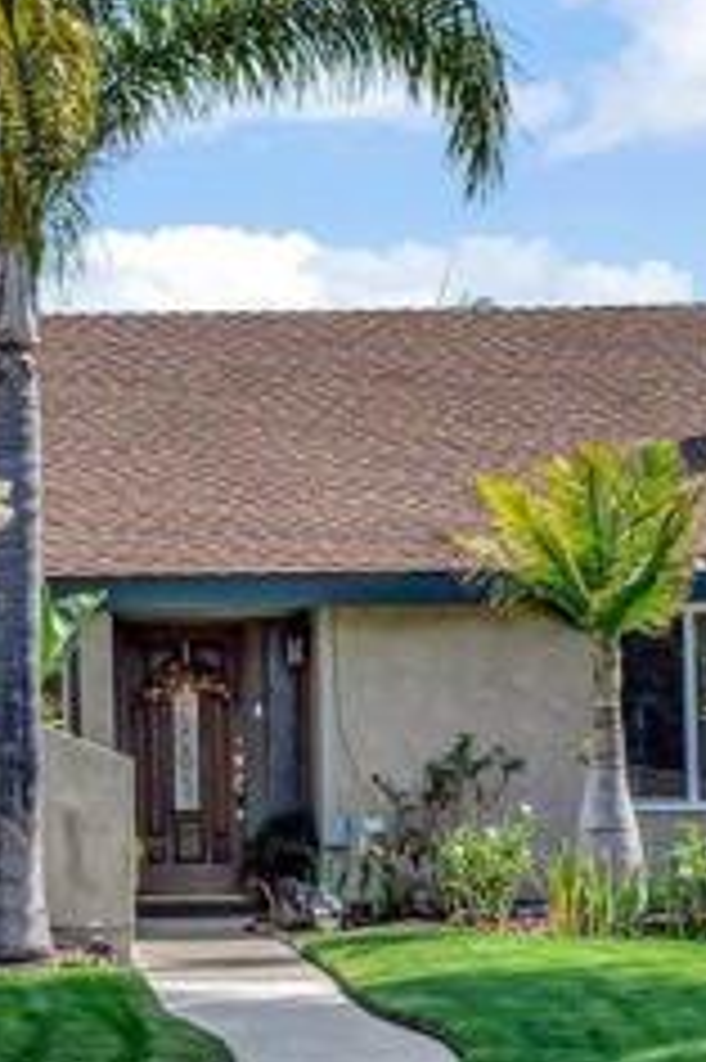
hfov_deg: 11.6
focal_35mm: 117
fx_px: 3447
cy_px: 389
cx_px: 117
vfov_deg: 17.5
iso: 400
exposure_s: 1/1600
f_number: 8
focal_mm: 27
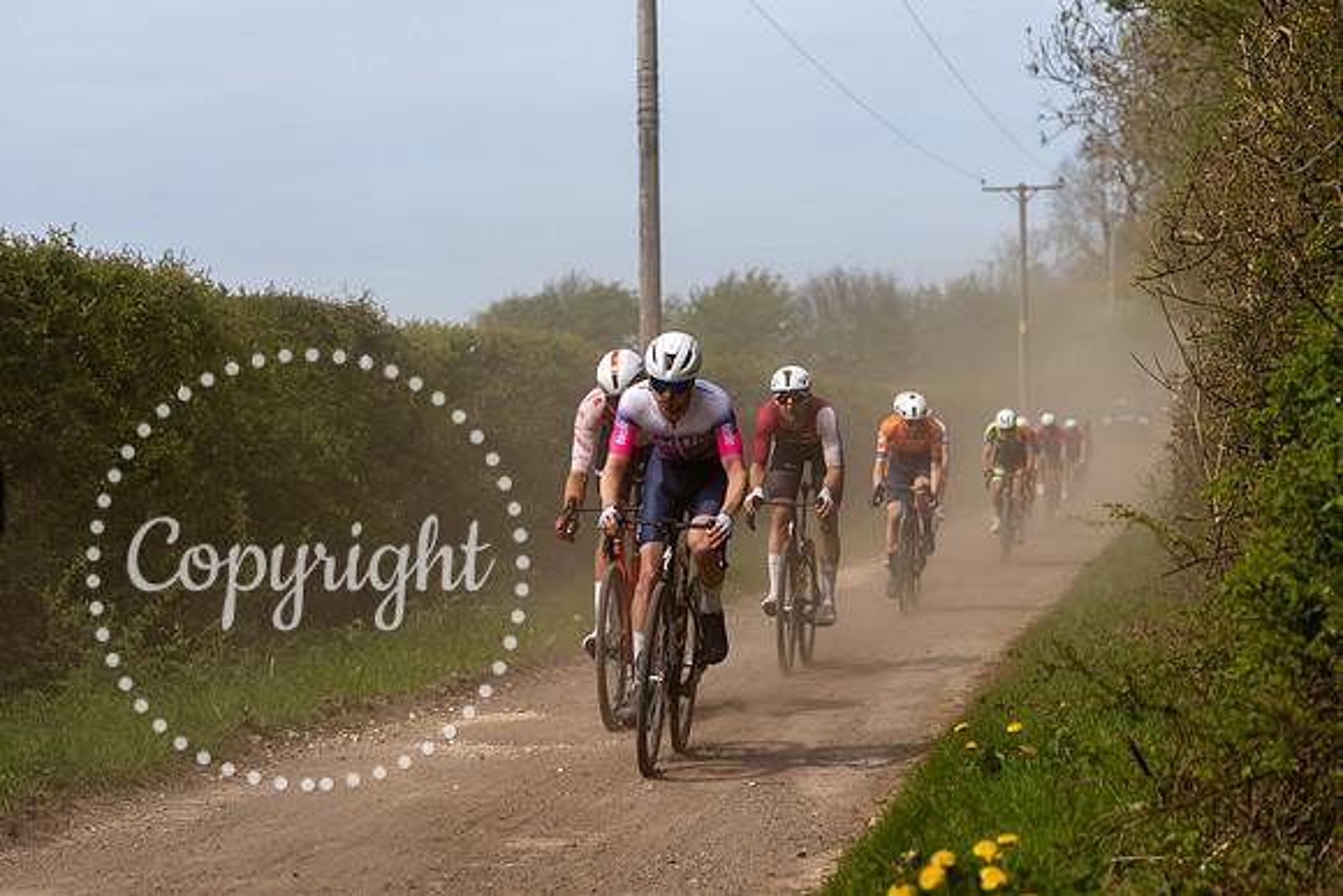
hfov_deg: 21.0
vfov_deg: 14.1
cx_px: 672
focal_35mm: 97
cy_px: 448
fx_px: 3619
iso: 125
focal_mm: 97
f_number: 5
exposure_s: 1/1000
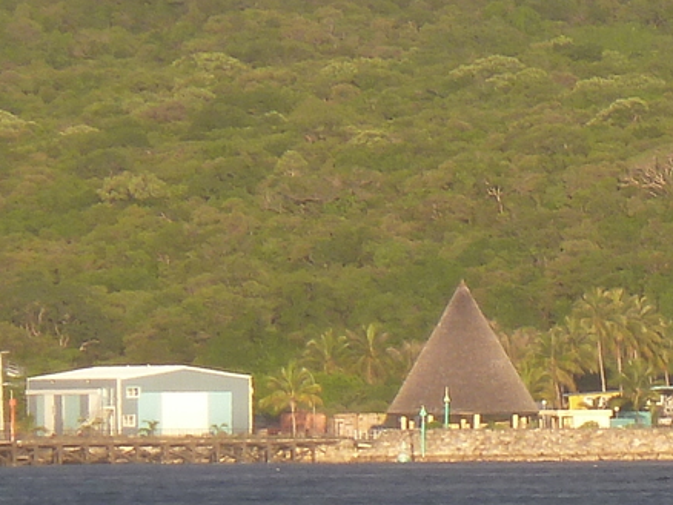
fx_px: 25502
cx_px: 925
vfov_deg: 1.1
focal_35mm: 1311
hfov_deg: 1.5
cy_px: 295
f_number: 4.9
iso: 80
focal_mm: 49.2
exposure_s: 1/125
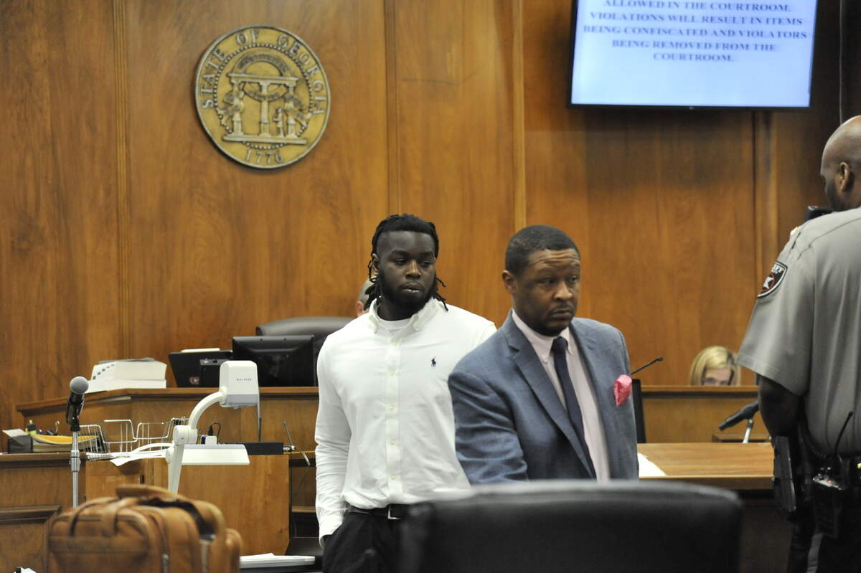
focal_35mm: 120
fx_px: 2869
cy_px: 286
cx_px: 430
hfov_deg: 17.1
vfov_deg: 11.4
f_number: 4
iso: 5000
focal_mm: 120
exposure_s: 1/320
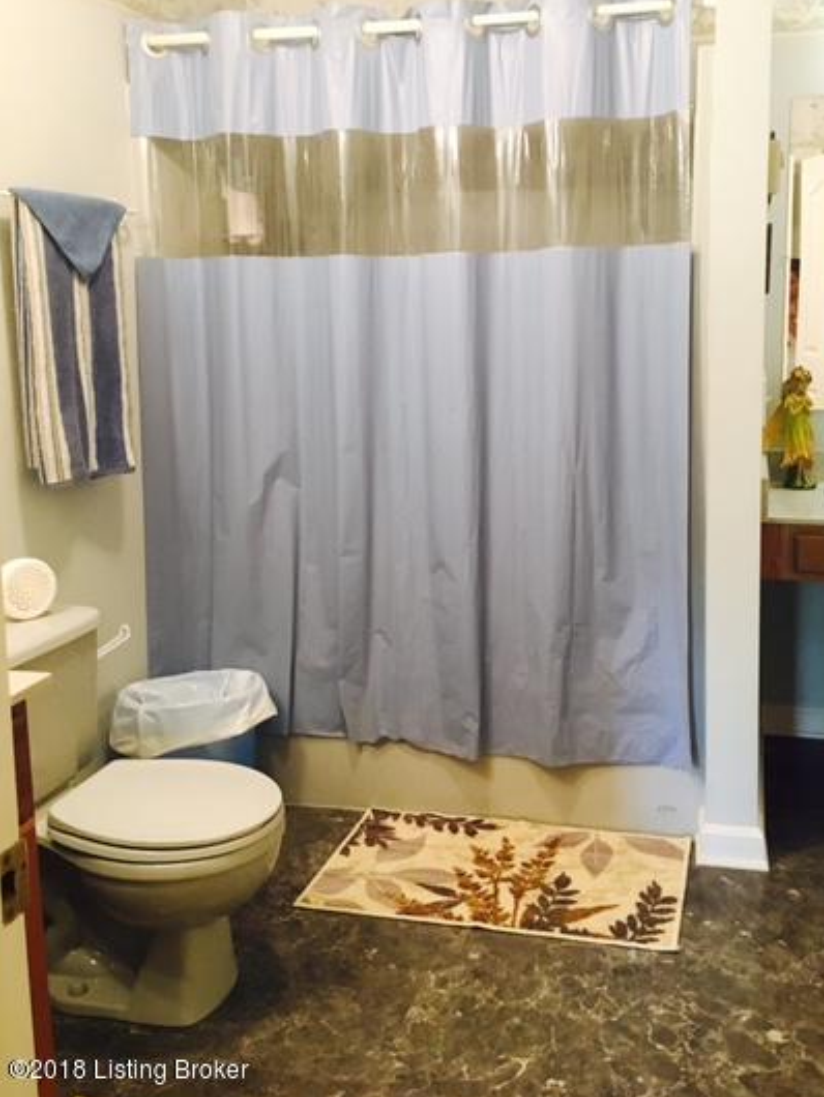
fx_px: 1110
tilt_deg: -8.5
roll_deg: +1.3
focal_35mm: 35
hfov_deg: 40.5
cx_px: 495
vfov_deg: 52.4
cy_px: 457
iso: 200
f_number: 2.2
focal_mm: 4.15
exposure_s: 1/20
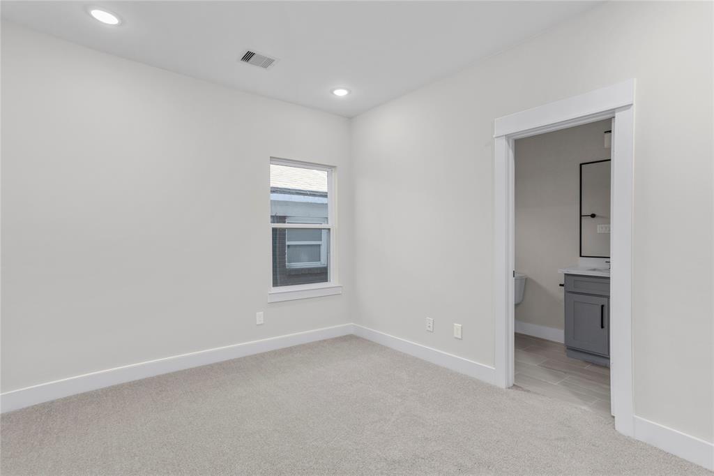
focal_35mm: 15
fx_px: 297
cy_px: 238
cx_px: 357
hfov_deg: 100.4
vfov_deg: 77.3
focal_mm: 10
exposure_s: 1/8
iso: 100
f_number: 4.5
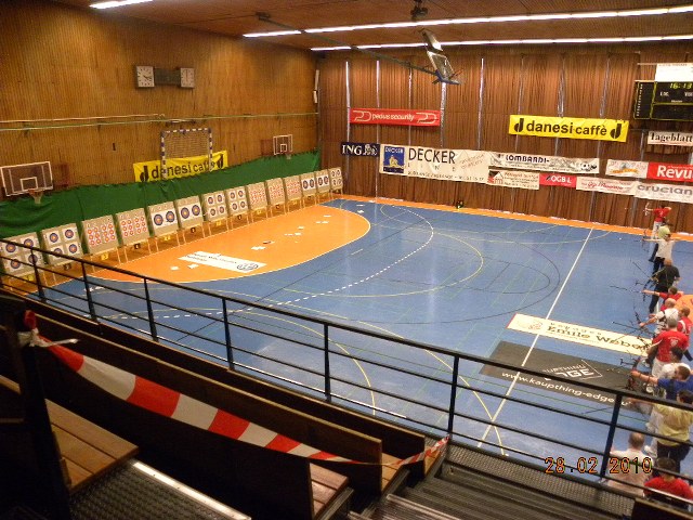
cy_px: 260
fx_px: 521
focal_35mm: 26
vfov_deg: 53.1
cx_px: 346
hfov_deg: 67.3
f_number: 2.8
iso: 400
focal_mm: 4.6
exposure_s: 1/44.3
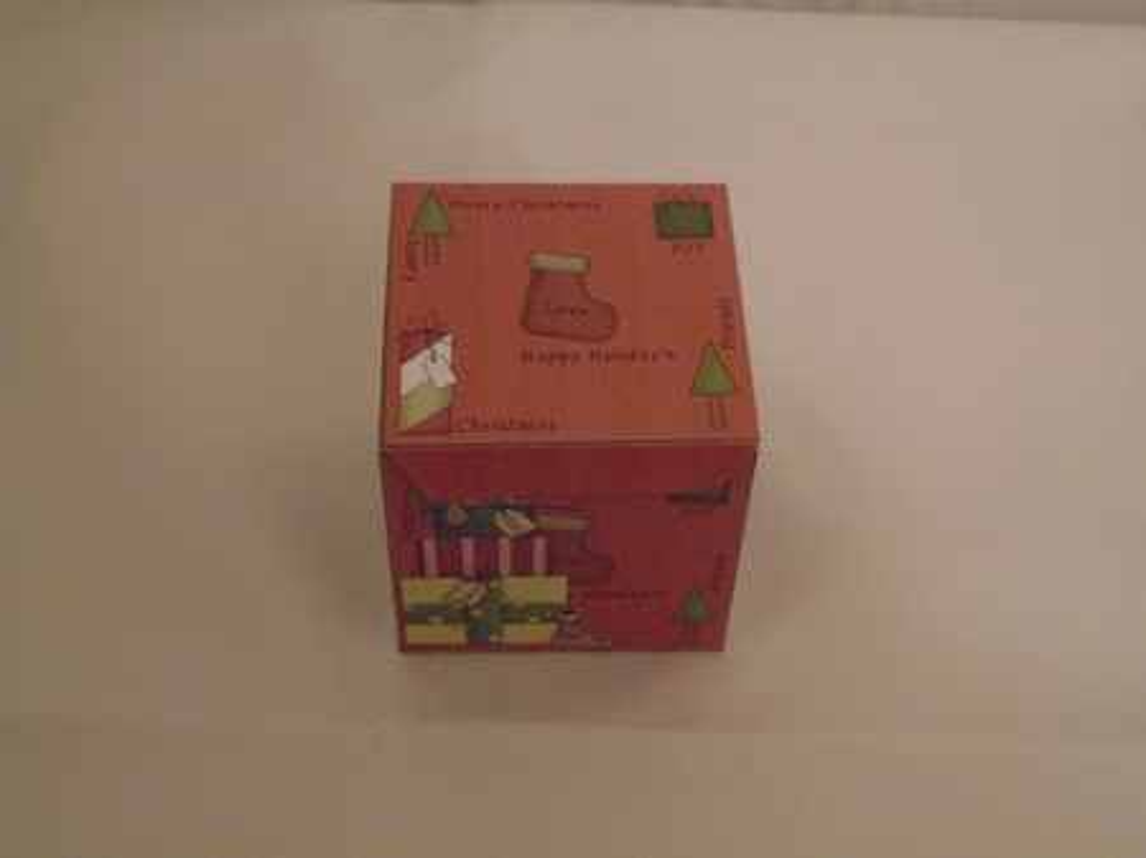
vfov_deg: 29.6
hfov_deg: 38.9
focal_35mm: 49
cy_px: 429
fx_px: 1621
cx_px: 573
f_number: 4.5
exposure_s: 1/10
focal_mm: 8.7
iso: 800
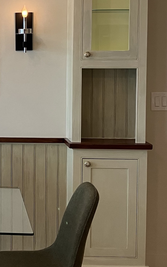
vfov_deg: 25.6
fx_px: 583
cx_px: -58
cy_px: 76
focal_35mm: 80
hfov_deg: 15.4
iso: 50
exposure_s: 1/60
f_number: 1.8
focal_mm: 3.99
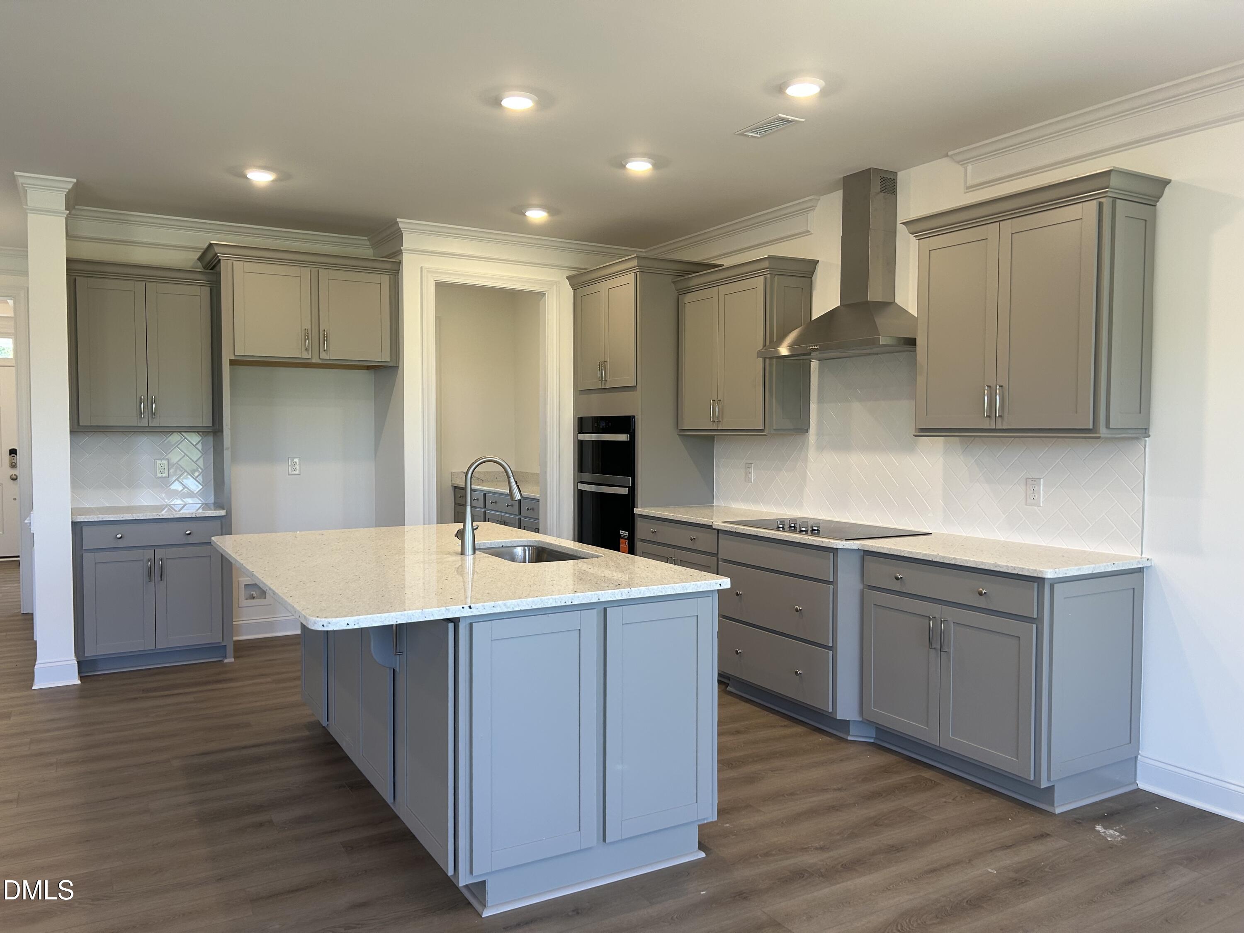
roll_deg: -0.4
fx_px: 934
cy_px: 466
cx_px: 622
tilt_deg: -2.6
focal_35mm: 26
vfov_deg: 53.1
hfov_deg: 67.3
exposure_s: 1/120
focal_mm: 5.7
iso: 80
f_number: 1.5
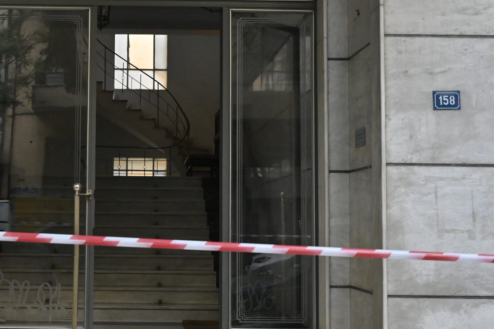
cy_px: 156
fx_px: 850
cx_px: 135
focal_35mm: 62
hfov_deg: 31.9
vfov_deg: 21.9
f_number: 8
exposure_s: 1/500
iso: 6400
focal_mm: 39
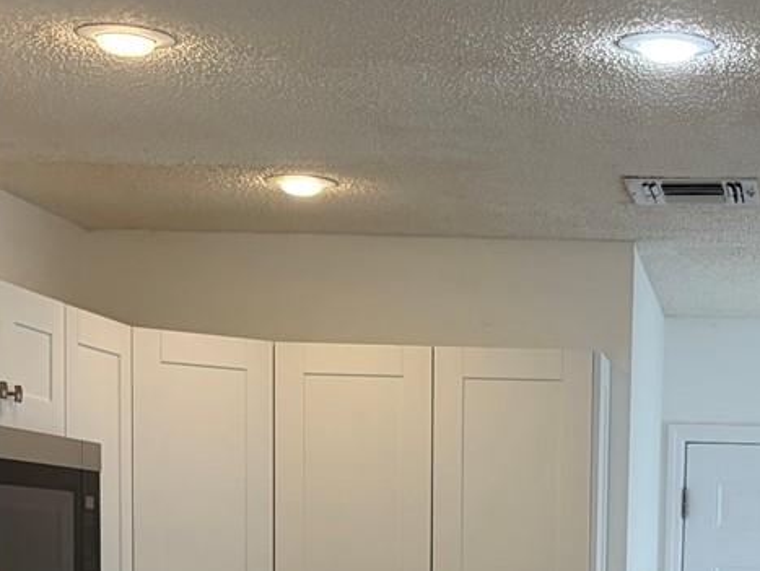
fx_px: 1956
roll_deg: -0.4
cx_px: 664
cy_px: 763
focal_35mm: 89
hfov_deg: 21.6
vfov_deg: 15.7
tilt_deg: -4.4
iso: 64
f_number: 1.6
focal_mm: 5.96
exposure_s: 1/181
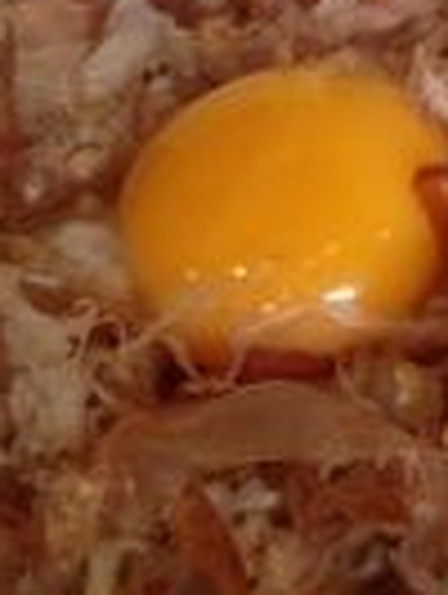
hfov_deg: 11.9
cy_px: -134
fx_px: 2033
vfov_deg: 16.0
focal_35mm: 118
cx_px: 717
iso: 50
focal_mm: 4.28
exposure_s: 1/40
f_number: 2.4
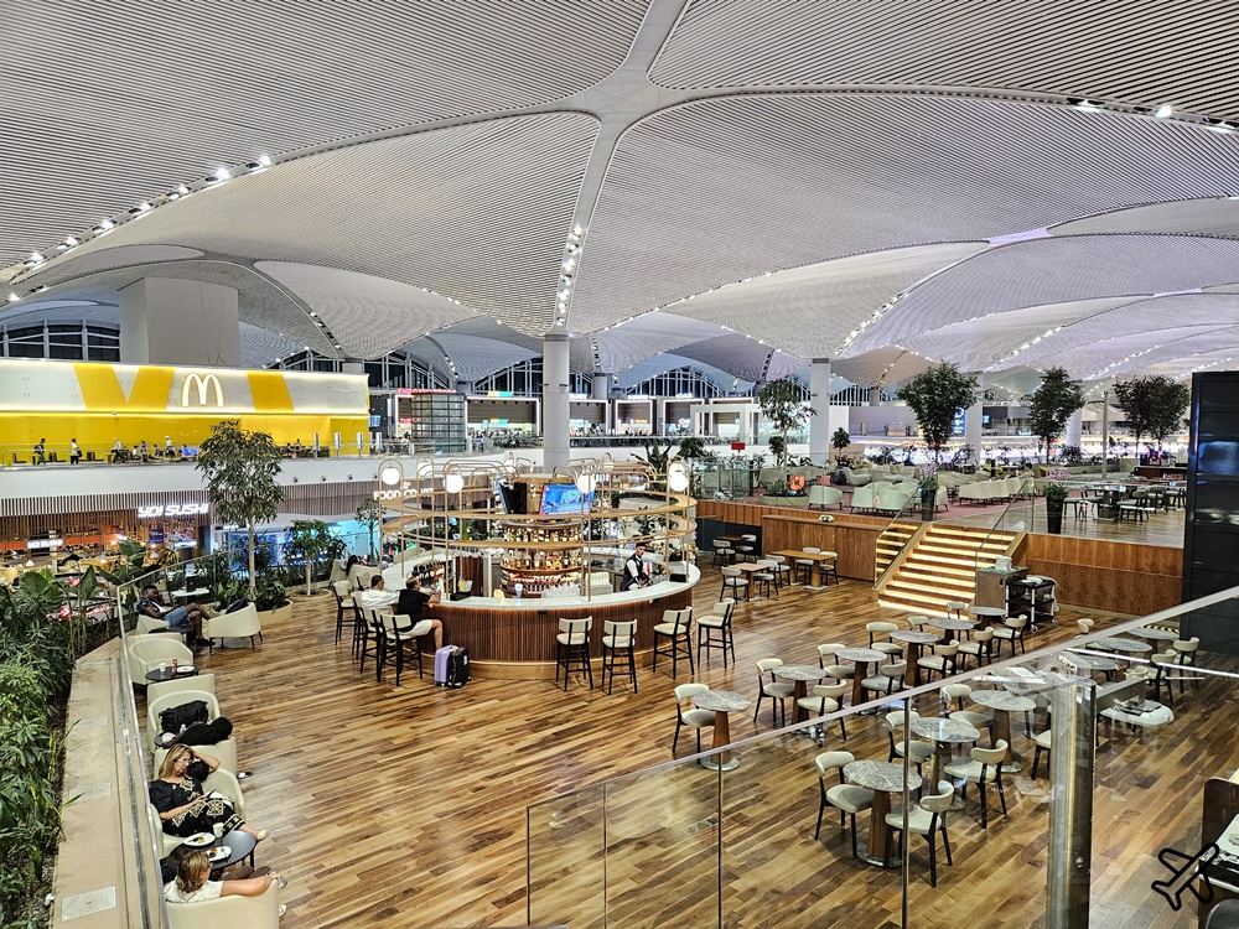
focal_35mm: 23
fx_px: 823
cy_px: 464
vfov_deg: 58.9
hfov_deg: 73.9
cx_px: 620
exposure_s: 1/50
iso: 640
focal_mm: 5.4
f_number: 1.8
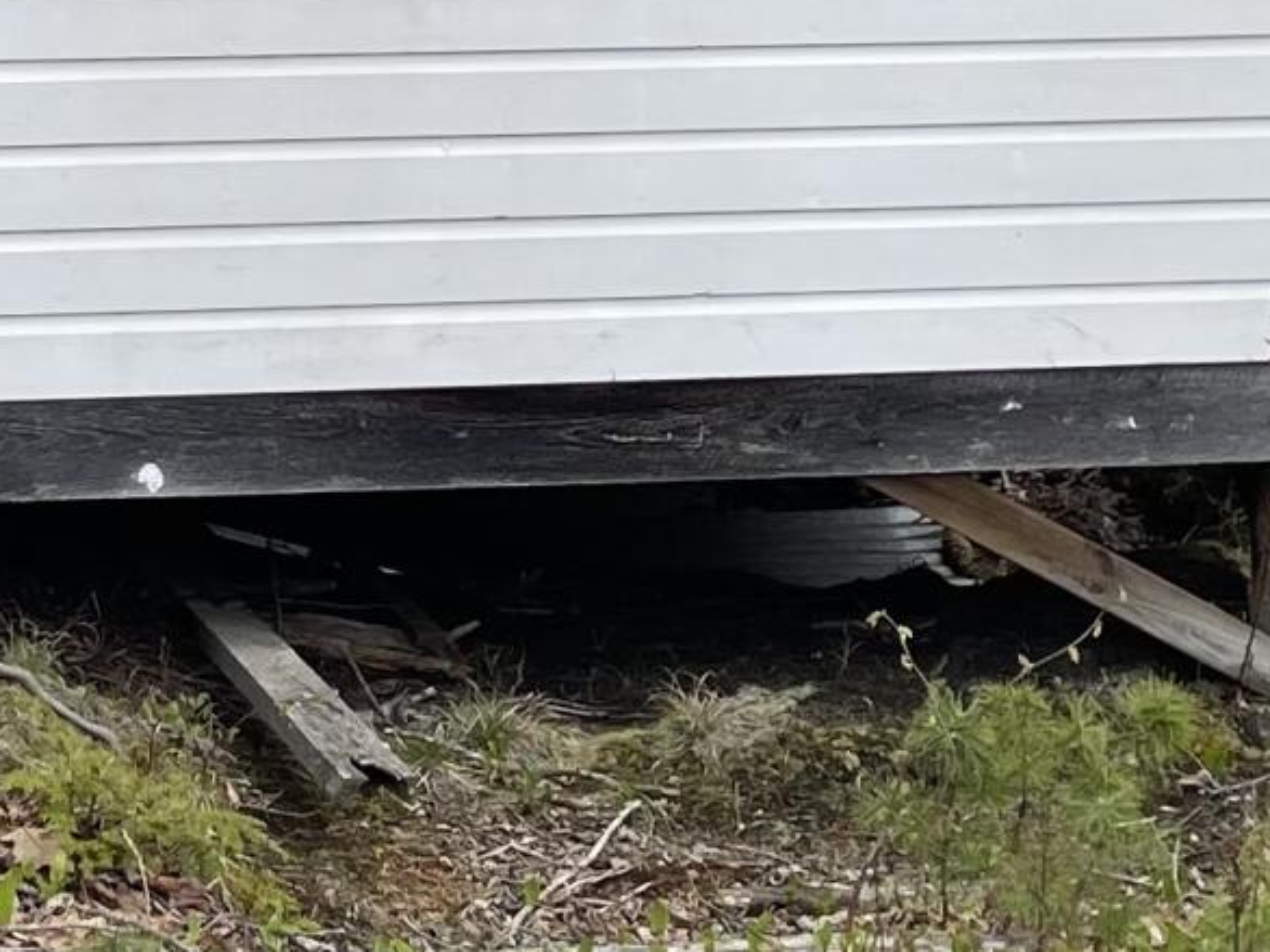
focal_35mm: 128
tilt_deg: -0.1
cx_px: 87
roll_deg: +0.4
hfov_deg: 15.2
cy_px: -523
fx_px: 4694
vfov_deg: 11.1
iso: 32
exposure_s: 1/2012
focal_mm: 5.1
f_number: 1.6
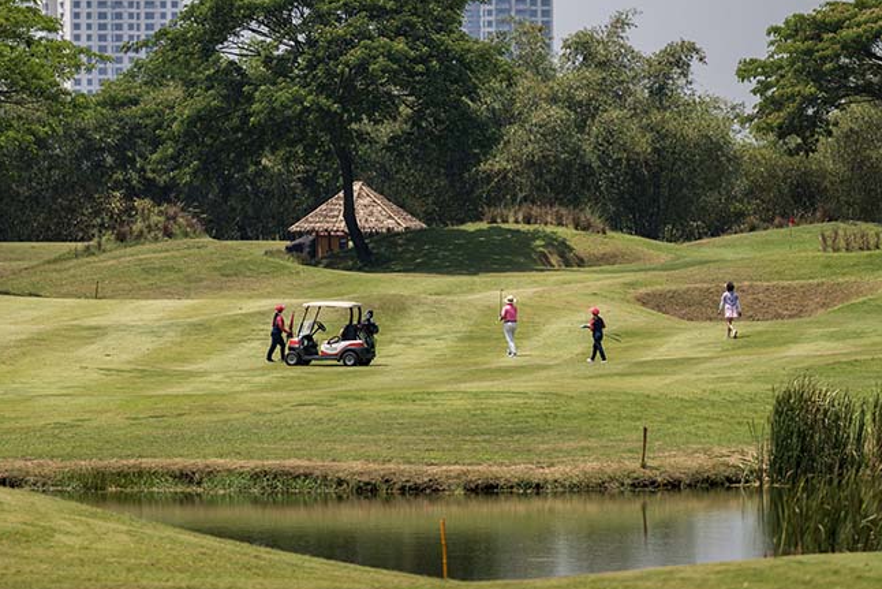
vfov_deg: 4.6
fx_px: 7278
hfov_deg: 6.9
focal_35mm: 297
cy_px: 172
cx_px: 403
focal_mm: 200
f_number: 3.2
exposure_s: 1/3200
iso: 180
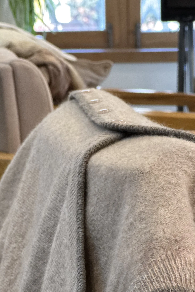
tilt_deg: -11.8
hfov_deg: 9.4
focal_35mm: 146
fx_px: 1187
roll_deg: +0.3
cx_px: 135
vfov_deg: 13.9
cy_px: 254
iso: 200
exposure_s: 1/50
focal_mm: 9
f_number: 2.8
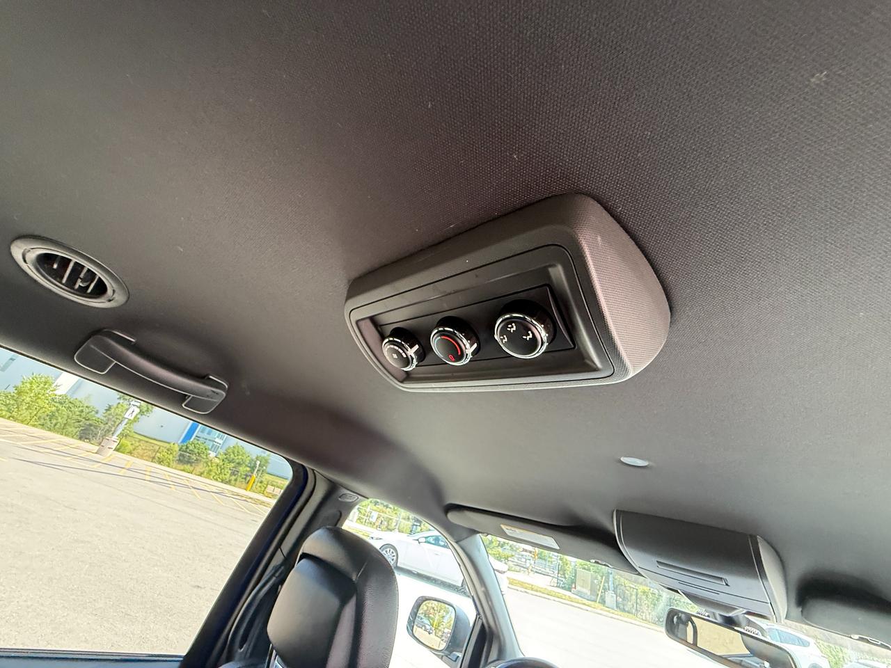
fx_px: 360
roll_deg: -18.8
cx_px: 446
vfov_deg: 85.7
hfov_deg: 102.1
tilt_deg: +26.8
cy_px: 334
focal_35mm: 14
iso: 320
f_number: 2.2
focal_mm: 2.22
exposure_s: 1/94
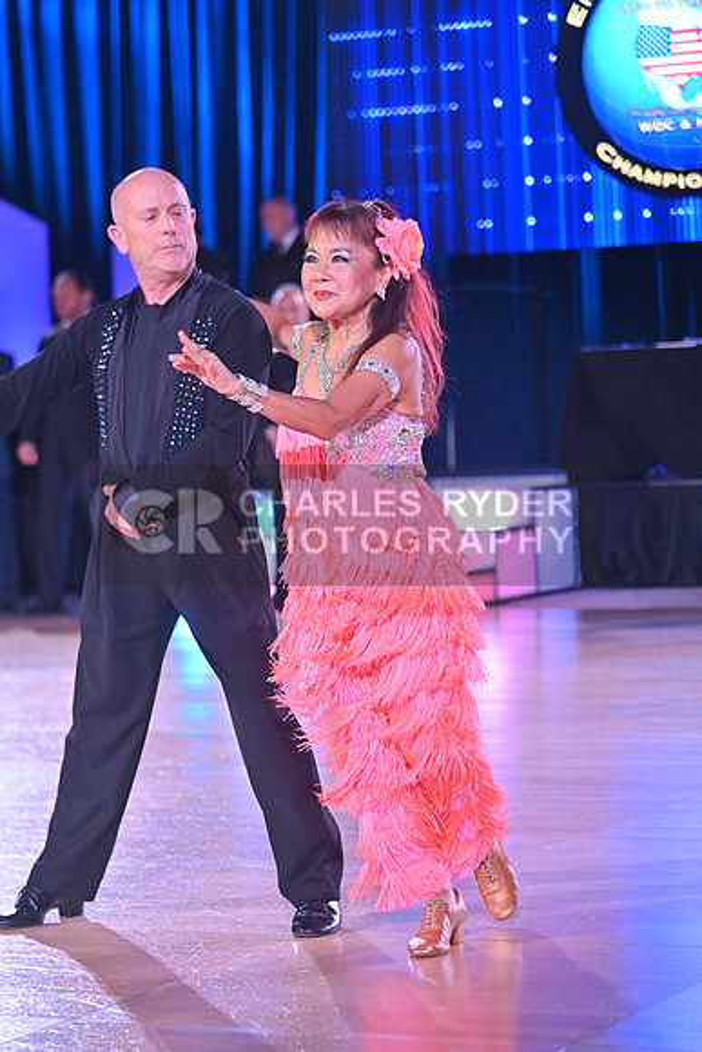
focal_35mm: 120
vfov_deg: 17.1
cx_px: 351
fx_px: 3508
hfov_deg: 11.4
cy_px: 526
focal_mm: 120
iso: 4000
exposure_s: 1/400
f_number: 6.3
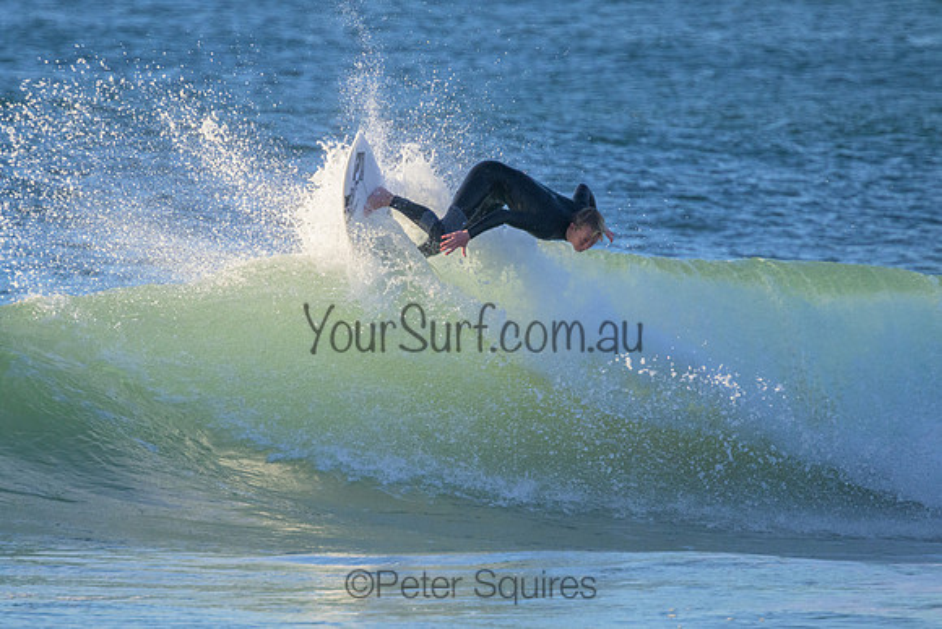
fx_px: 23609
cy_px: 310
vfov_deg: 1.5
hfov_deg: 2.3
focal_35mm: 902
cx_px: 411
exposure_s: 1/1000
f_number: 11
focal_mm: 800
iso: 2800
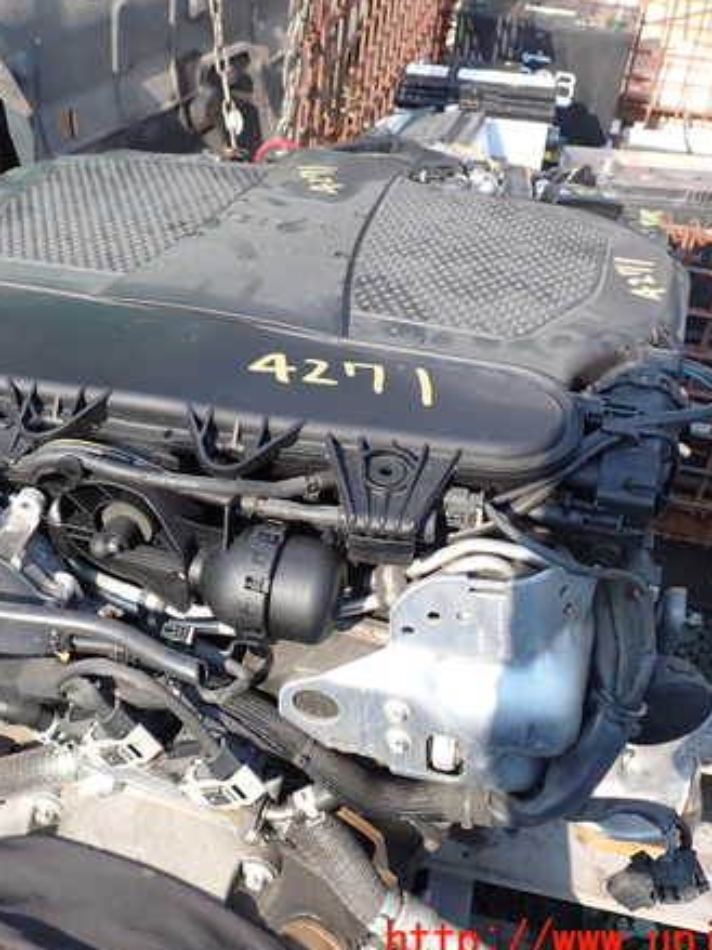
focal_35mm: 41
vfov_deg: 45.8
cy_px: 483
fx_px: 1125
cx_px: 225
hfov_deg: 34.7
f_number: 3.2
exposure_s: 1/250
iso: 100
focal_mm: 5.4
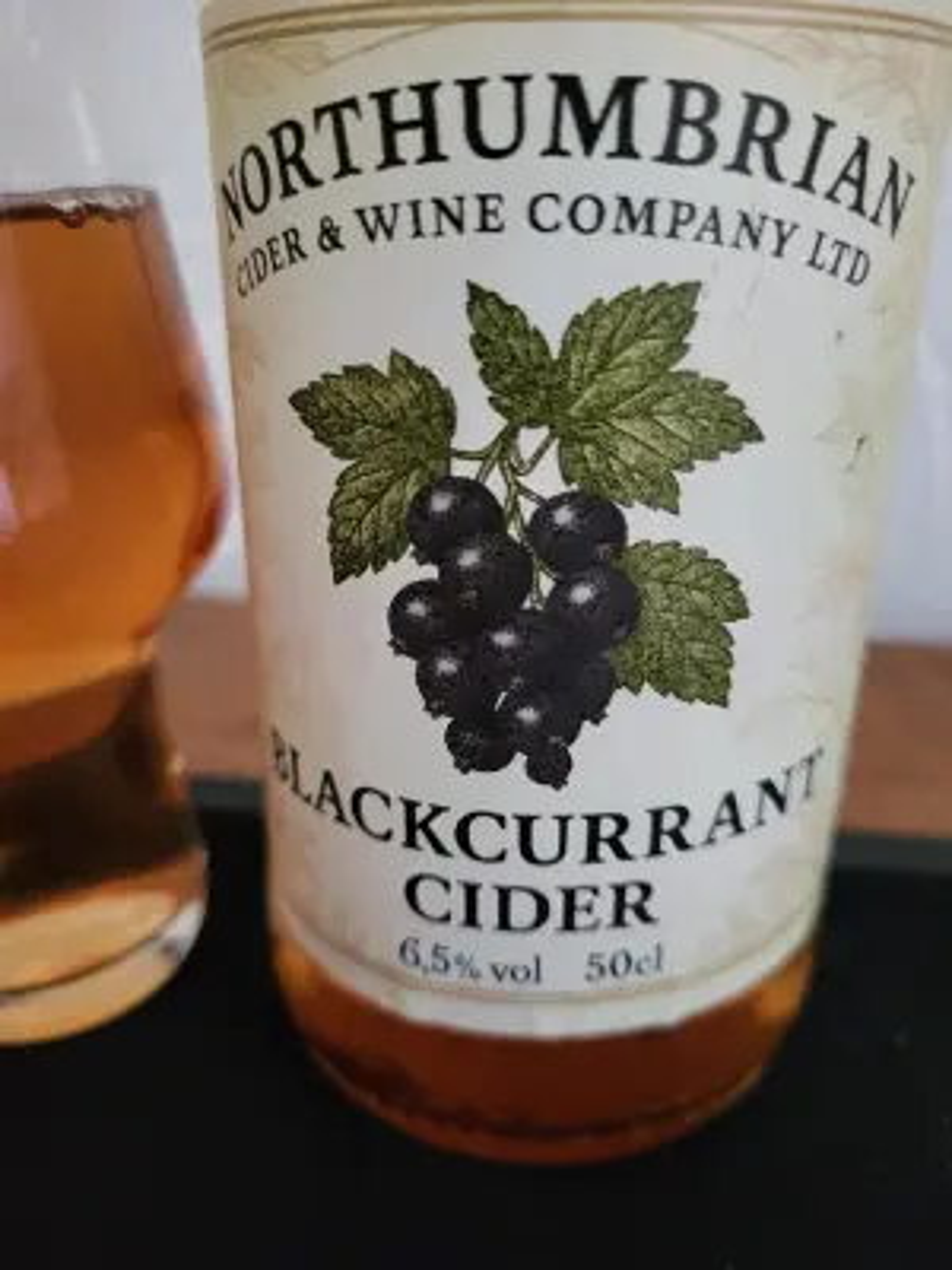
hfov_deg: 53.1
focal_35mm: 26
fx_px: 953
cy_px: 635
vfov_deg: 67.3
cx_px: 476
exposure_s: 1/25
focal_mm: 5.4
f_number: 1.8
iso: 800
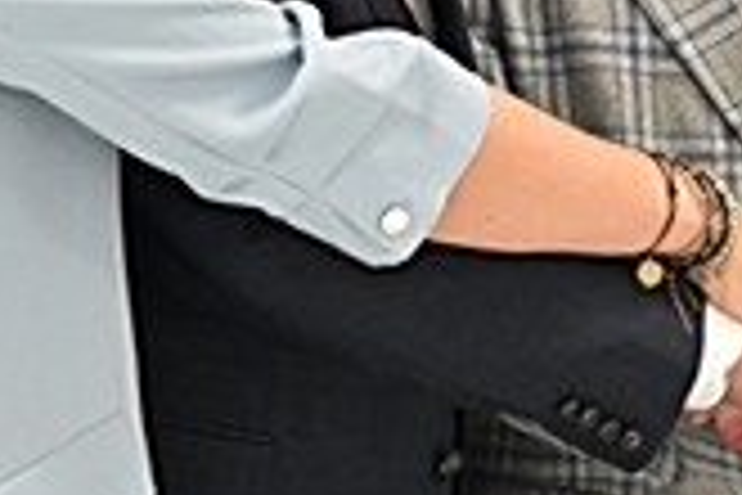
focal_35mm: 267
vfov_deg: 5.1
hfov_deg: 7.7
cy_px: 36
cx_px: 782
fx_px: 5503
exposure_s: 1/125
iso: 3200
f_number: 5.6
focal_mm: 49
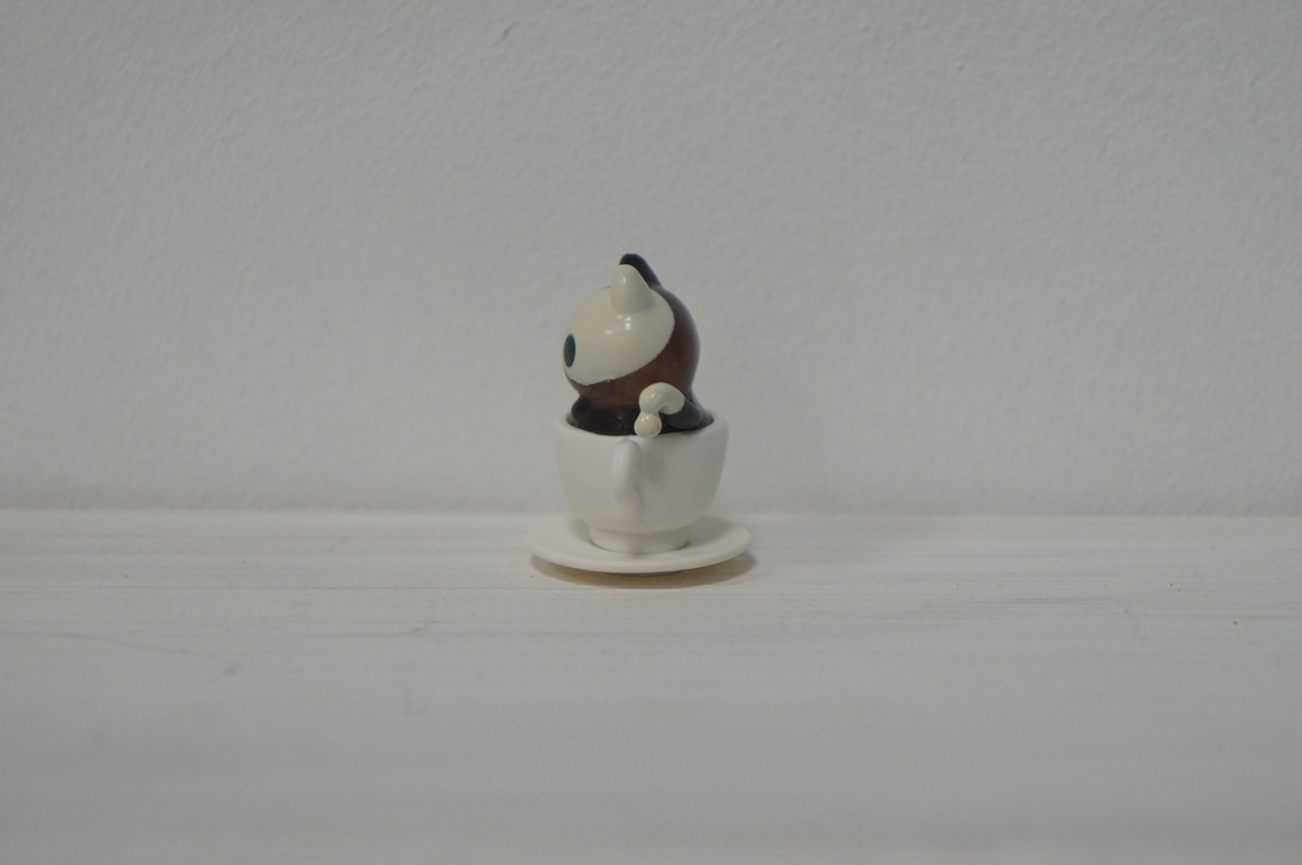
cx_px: 651
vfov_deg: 16.5
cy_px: 432
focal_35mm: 82
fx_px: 2980
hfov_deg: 24.6
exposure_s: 1/100
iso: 1250
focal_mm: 55
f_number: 5.6
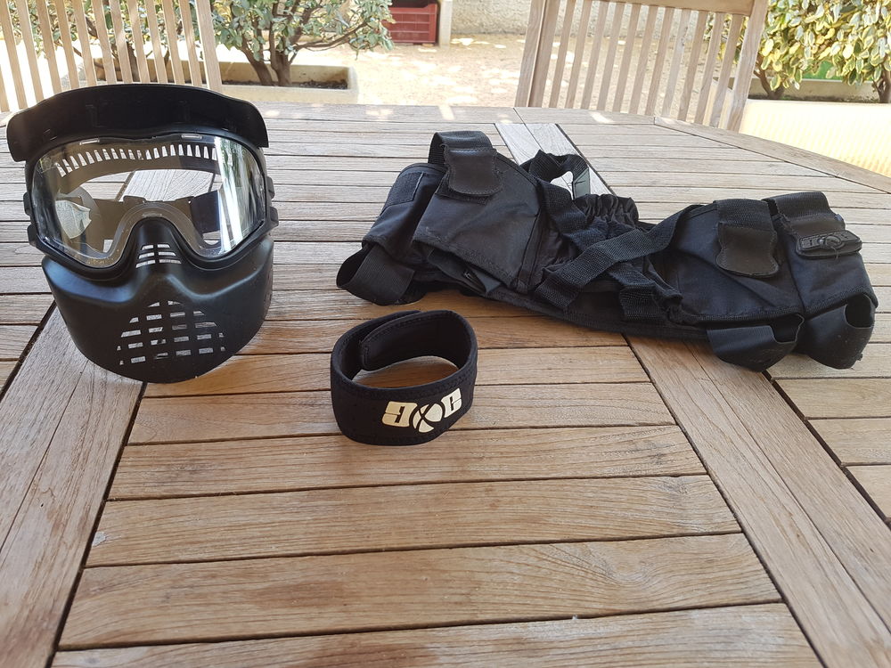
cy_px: 334
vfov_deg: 53.1
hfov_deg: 67.3
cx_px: 446
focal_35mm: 26
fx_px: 669
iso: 50
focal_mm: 4.2
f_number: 1.7
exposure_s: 1/145
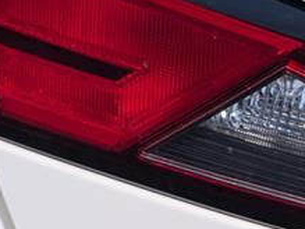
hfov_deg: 13.7
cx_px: 60
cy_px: -13
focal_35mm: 143
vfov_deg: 10.3
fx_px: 1259
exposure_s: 1/2500
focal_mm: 6.9
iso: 30
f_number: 1.68
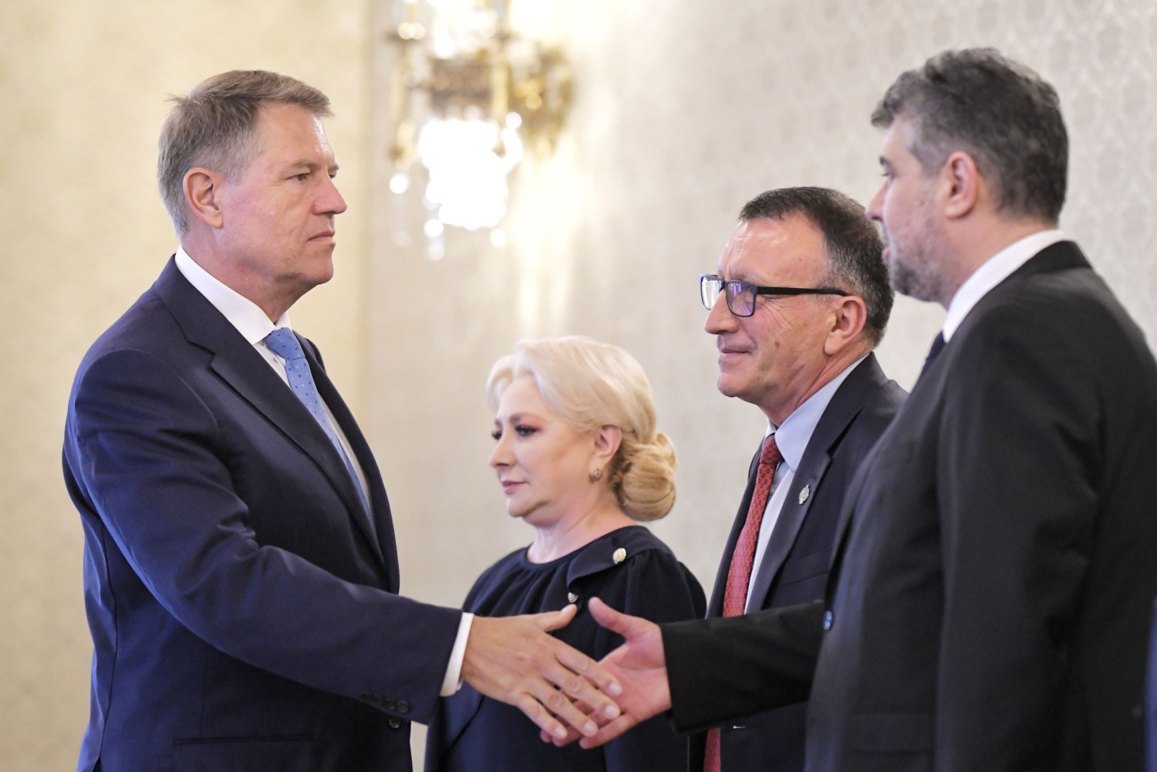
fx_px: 4338
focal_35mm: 135
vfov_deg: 10.2
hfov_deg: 15.2
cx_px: 578
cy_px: 386
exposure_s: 1/320
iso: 3200
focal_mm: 135
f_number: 2.5
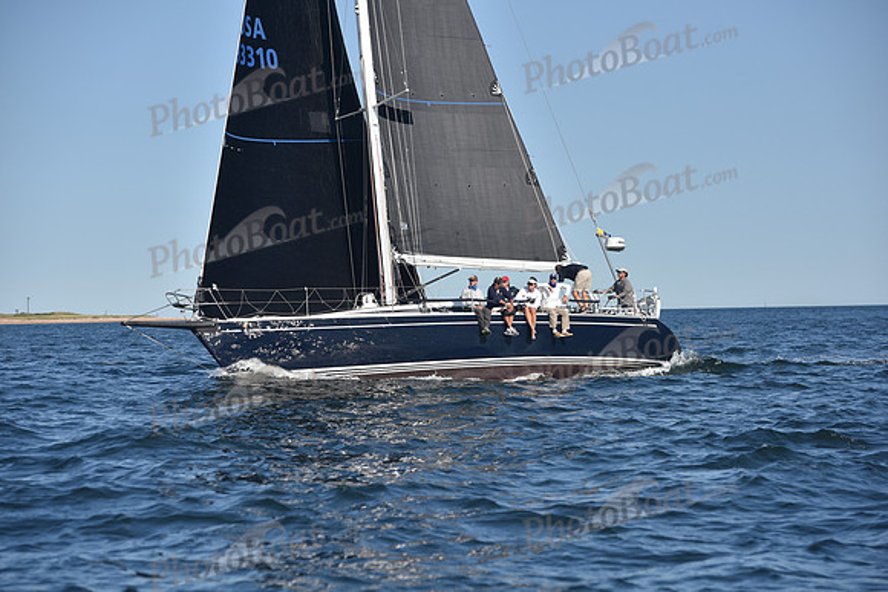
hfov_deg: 18.3
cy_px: 296
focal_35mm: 112
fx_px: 2763
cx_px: 444
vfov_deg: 12.2
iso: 250
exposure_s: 1/1250
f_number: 5
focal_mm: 112
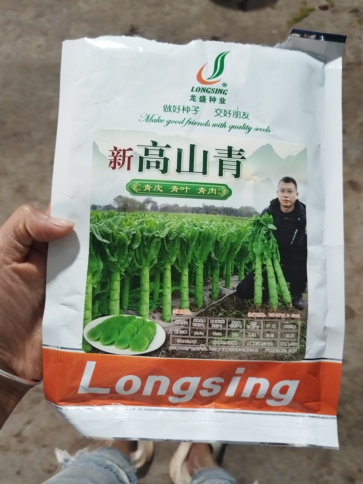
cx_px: 182
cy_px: 242
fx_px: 364
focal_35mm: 26
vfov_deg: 67.3
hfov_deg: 53.1
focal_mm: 4.95
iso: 1480
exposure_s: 1/33.3
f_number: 1.9
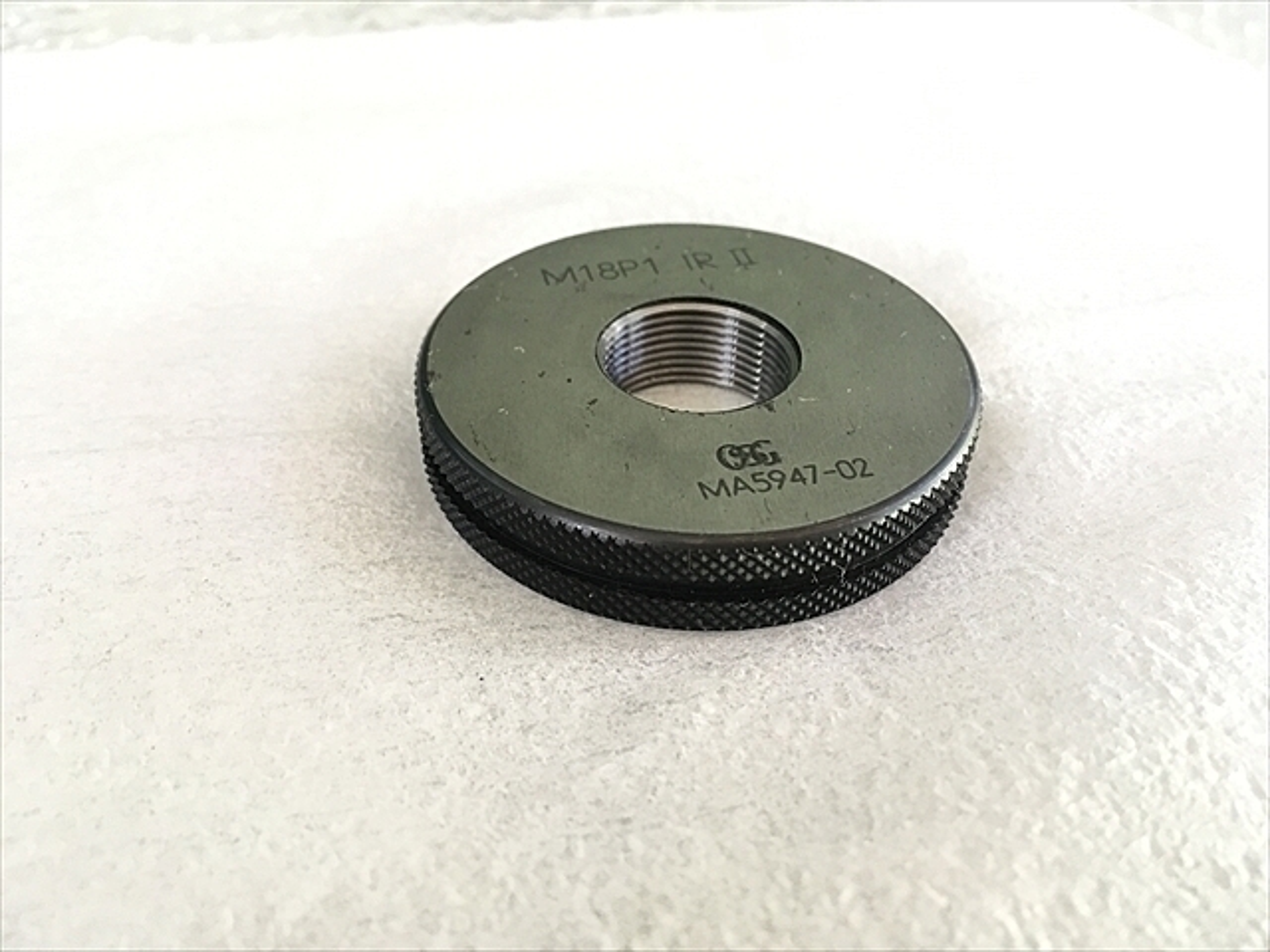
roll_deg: -2.9
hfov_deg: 61.7
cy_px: 476
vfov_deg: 48.2
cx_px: 635
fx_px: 1064
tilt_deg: -42.5
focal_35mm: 29
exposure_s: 1/30
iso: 100
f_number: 2.2
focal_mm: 4.15
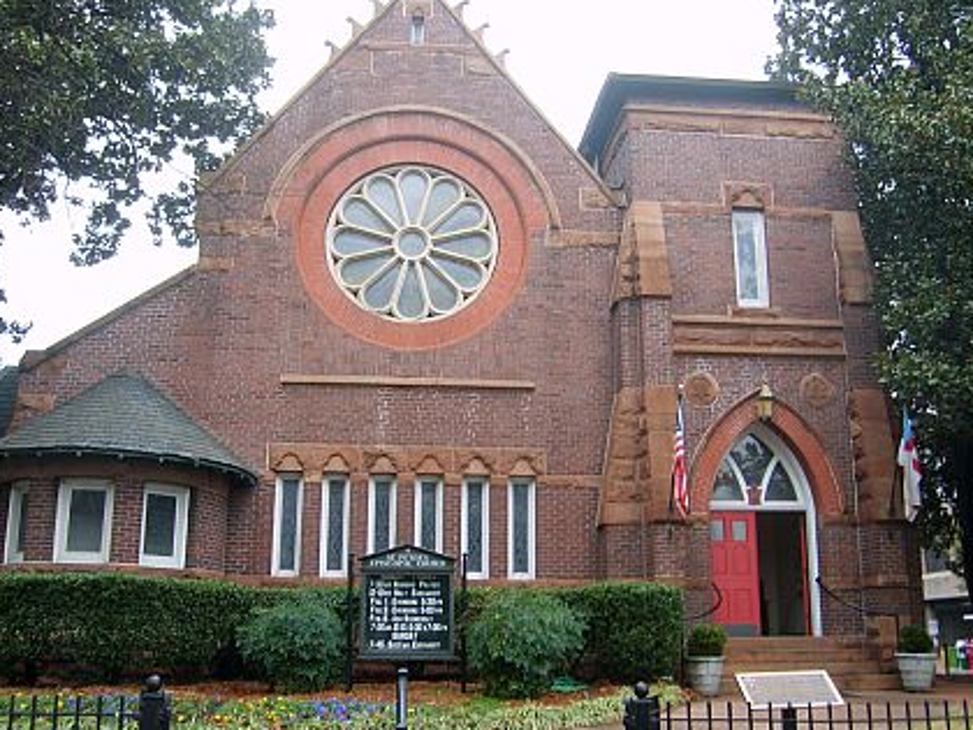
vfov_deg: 39.7
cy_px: 368
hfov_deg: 51.4
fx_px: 1012
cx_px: 491
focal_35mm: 36
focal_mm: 5.8
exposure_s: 1/90
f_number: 2.8
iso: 50
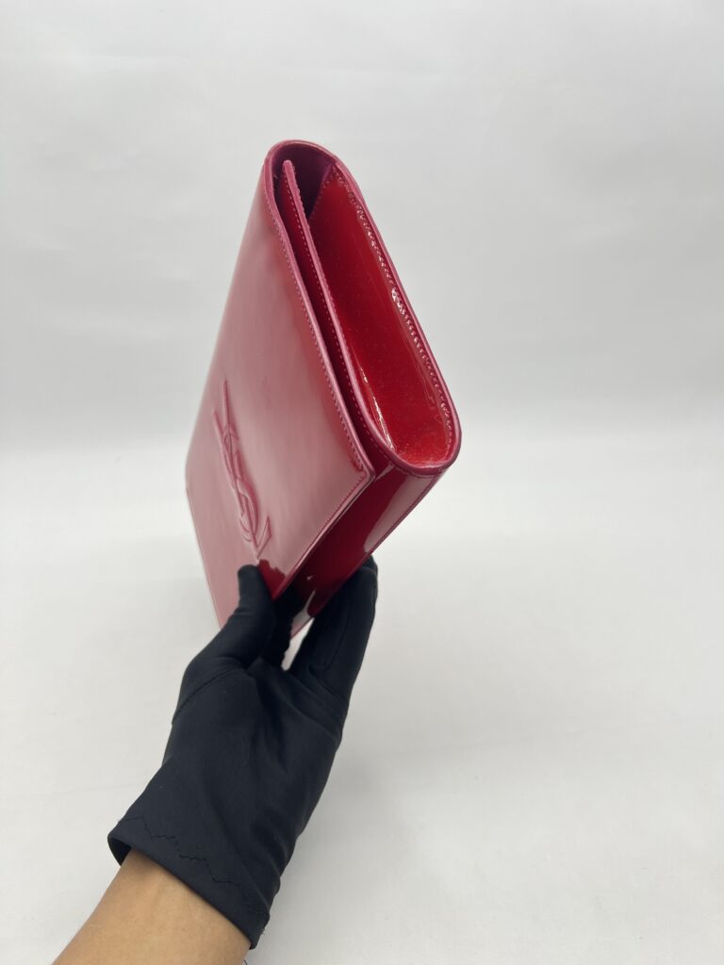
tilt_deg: -25.4
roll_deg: +0.5
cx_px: 362
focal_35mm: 26
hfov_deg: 53.1
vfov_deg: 67.3
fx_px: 725
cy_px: 482
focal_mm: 5.7
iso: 32
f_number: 1.5
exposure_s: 1/117
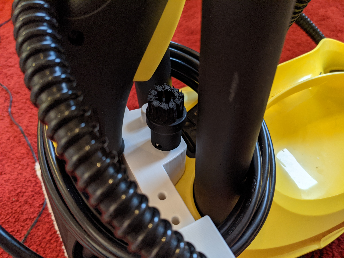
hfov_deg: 65.3
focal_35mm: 27
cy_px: 129
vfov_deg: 51.4
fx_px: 268
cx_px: 172
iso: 201
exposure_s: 1/25
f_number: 1.73
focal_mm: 4.38
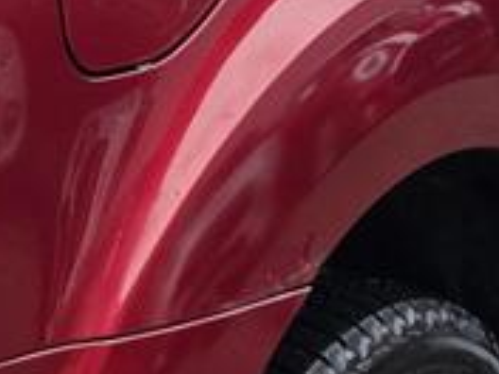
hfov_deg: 11.2
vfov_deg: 8.9
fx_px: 2407
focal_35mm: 167
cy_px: 128
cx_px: -309
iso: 12
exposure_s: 1/76.8
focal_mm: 6.3
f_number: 1.7
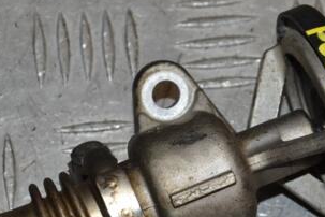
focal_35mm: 208
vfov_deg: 6.6
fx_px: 1878
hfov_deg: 9.9
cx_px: 212
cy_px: 201
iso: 800
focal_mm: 70
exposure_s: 1/200
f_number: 9
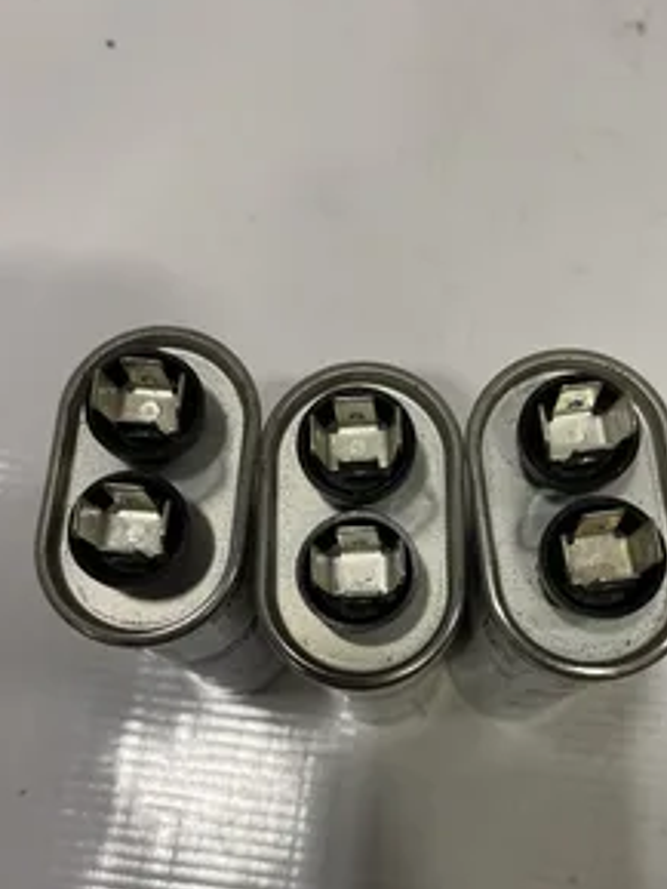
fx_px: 924
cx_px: 372
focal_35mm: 36
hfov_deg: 39.6
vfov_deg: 50.6
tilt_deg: -76.9
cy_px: 578
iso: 125
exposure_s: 1/120
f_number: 1.6
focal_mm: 4.2
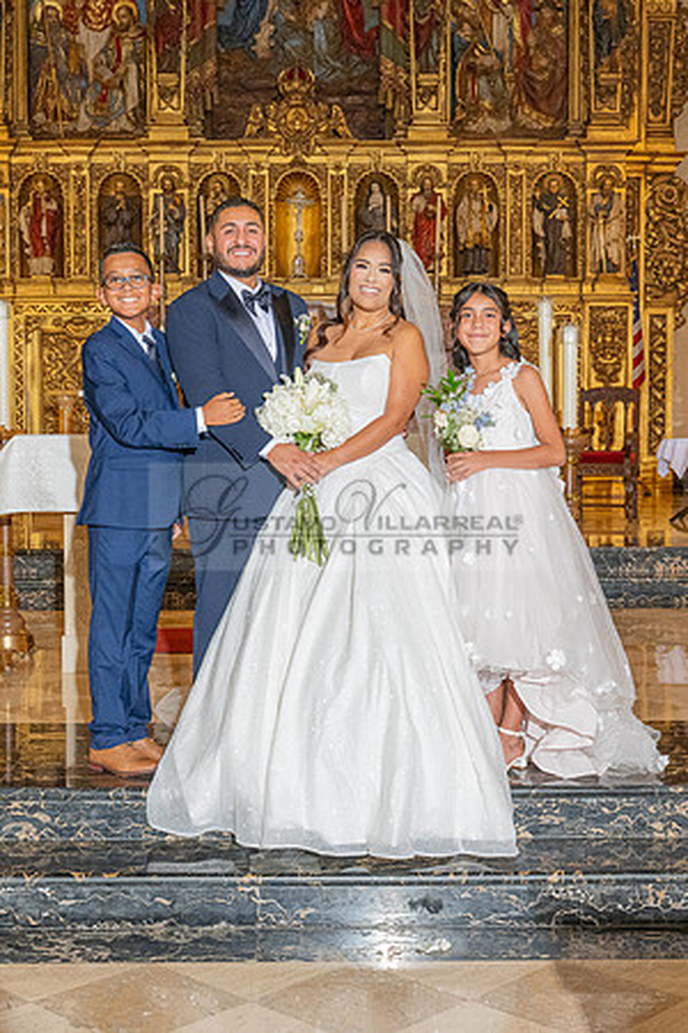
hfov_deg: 26.3
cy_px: 517
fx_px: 1473
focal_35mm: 51
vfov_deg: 38.6
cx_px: 329
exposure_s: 1/200
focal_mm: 34
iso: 2000
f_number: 6.3
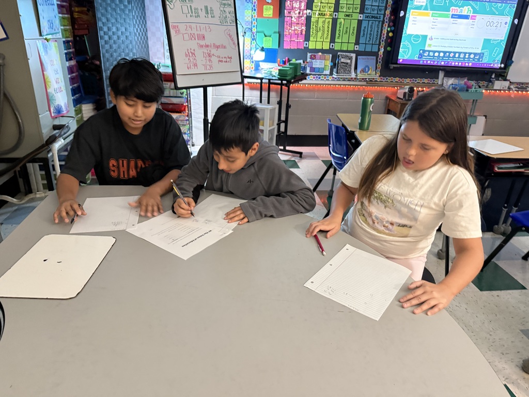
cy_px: 198
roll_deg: -3.1
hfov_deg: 71.6
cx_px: 264
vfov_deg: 56.8
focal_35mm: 24
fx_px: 367
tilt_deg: -24.3
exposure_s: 1/40
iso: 800
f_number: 1.78
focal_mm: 6.76
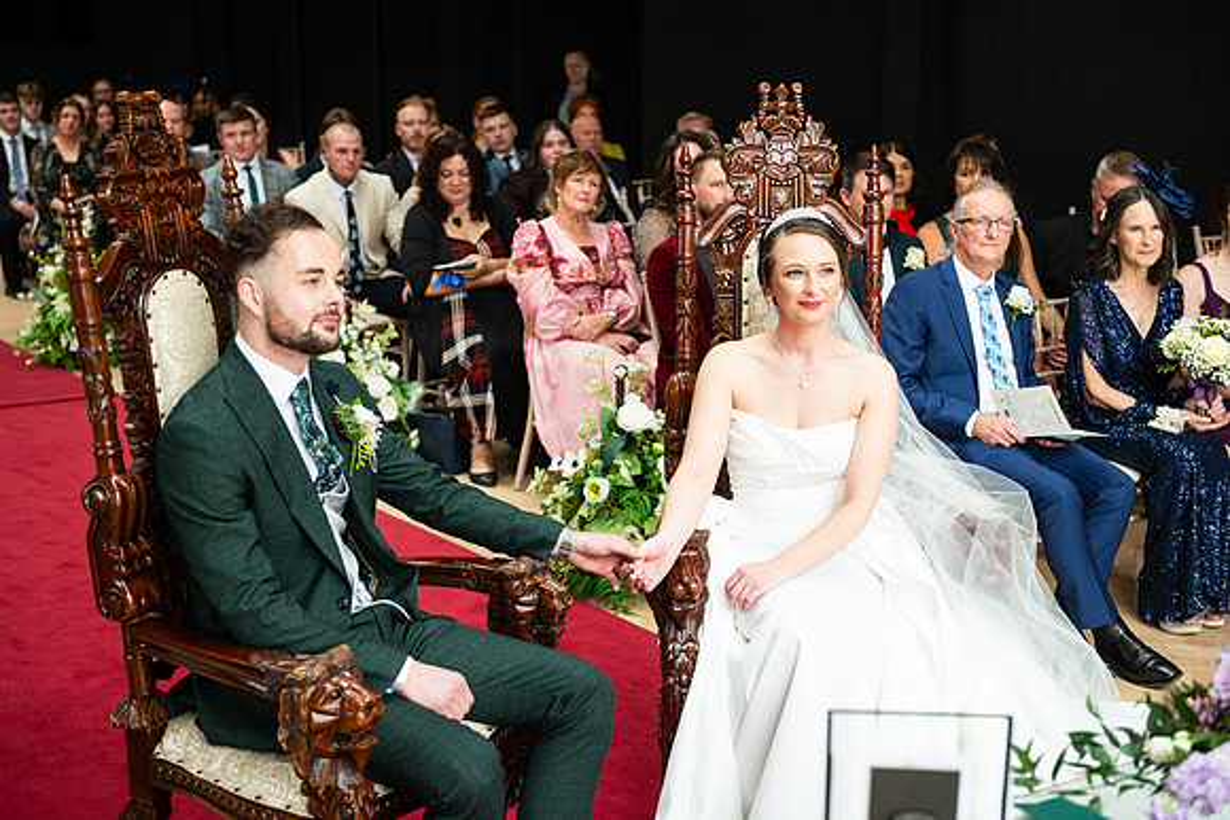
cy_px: 410
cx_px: 615
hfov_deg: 38.2
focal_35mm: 52
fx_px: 1777
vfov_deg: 26.0
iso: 400
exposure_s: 1/200
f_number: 3.5
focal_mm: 52
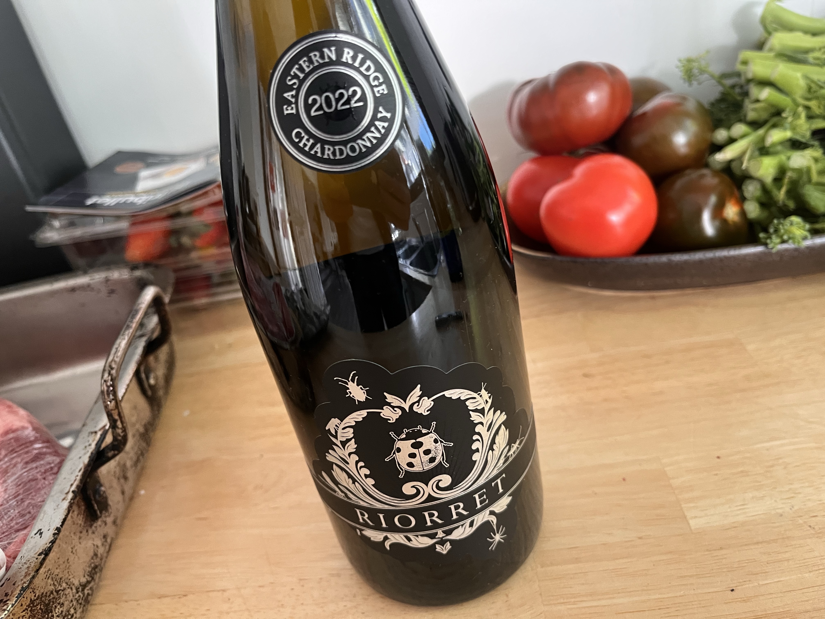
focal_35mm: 26
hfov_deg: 67.3
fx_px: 620
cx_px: 412
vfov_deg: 53.1
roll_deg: +13.6
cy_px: 310
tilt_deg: -31.9
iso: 320
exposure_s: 1/60
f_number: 1.6
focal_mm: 5.1
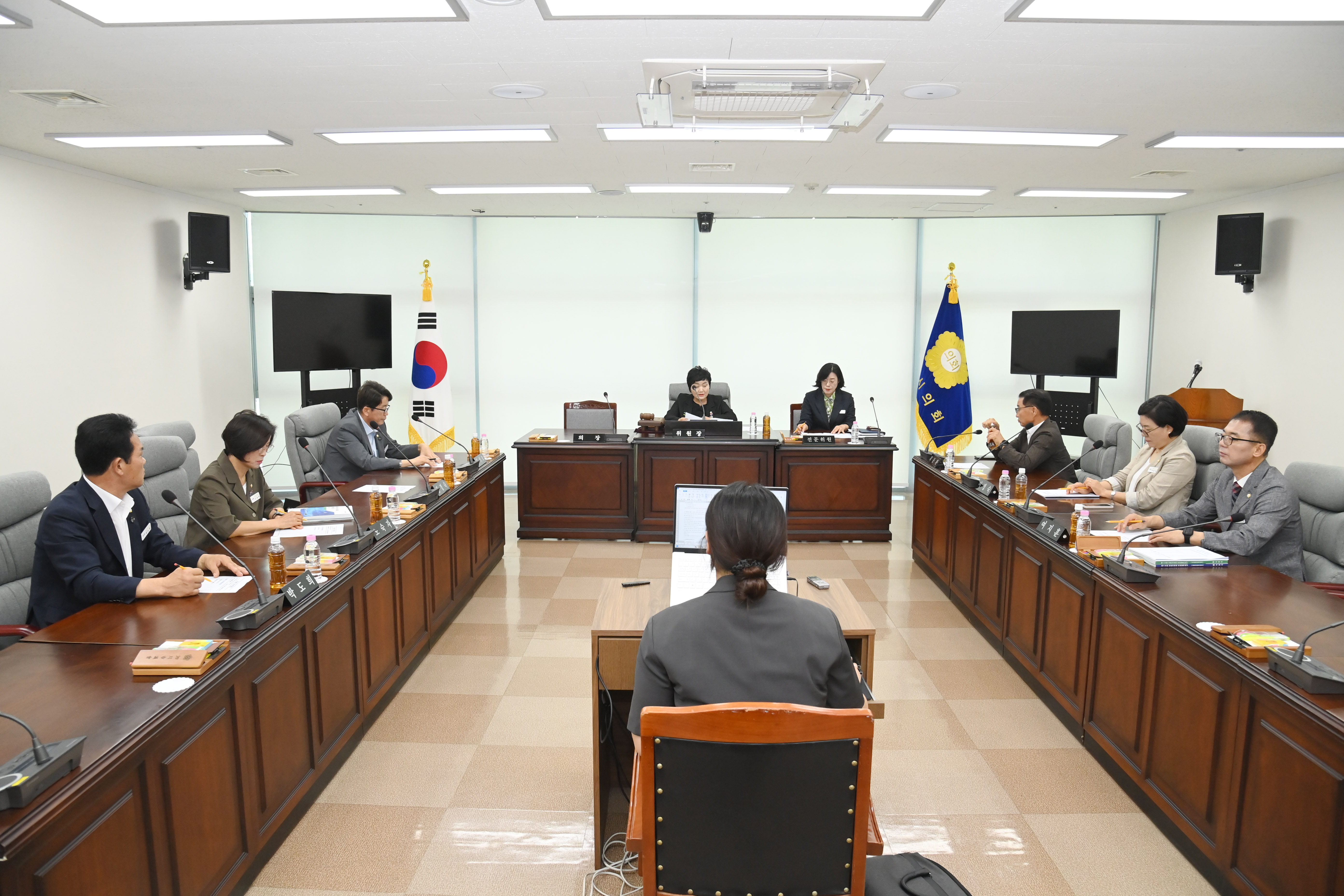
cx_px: 672
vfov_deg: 53.1
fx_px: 896
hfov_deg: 73.7
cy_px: 448
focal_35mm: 24
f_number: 6.3
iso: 3200
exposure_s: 1/250
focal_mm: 24
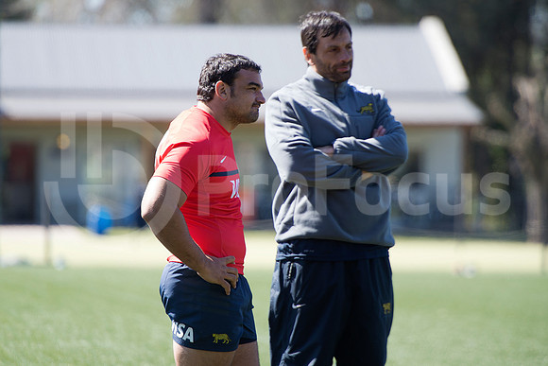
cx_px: 274
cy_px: 183
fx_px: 4111
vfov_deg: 5.1
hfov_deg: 7.6
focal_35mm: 270
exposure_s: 1/500
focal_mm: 270
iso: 400
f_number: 4
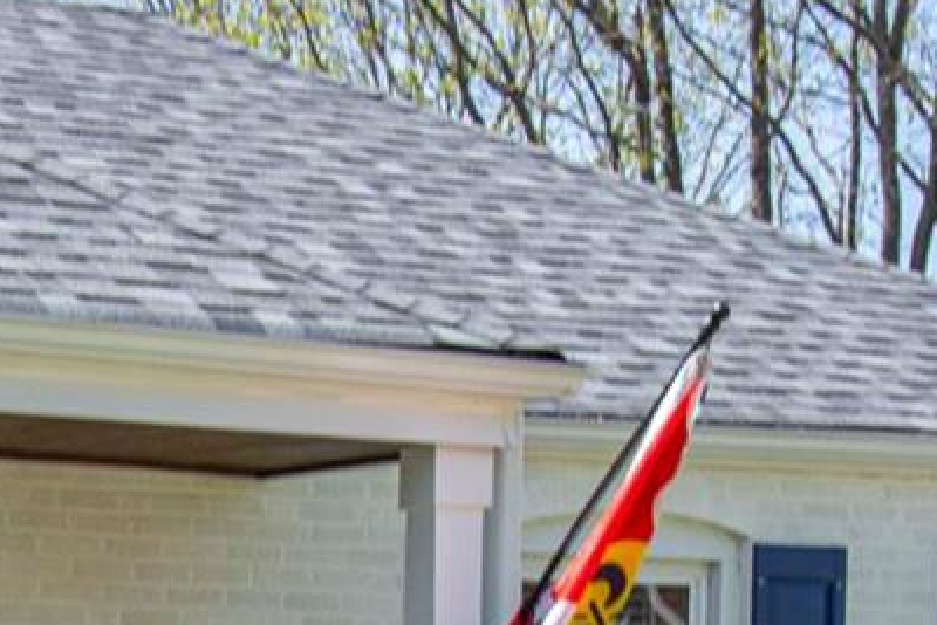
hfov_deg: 16.4
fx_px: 3124
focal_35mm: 120
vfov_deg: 10.8
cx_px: -185
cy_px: 1072
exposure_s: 1/500
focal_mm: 20
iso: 360
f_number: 8
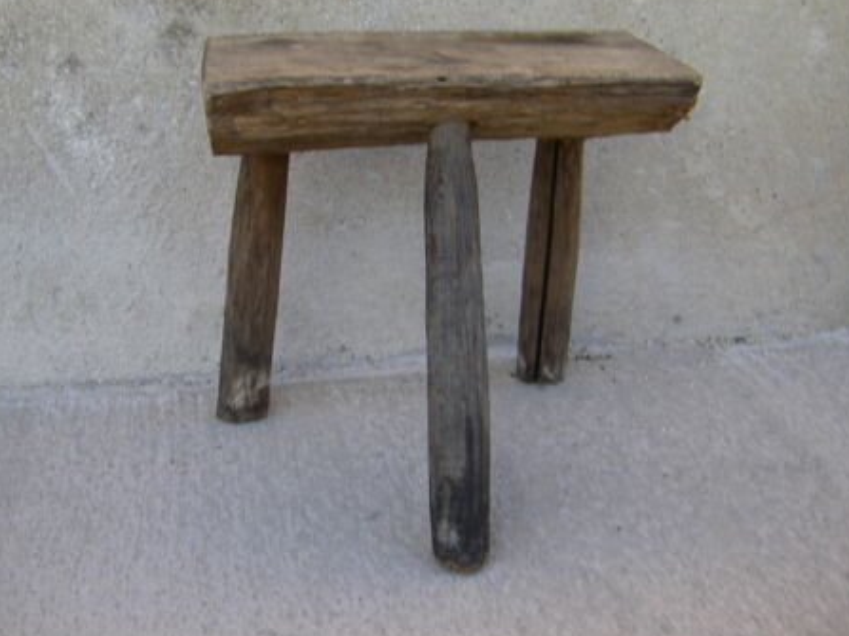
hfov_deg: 37.5
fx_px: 1251
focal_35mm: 51
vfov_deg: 28.5
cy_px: 327
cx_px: 412
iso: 80
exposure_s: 1/50
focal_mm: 6.3
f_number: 3.5
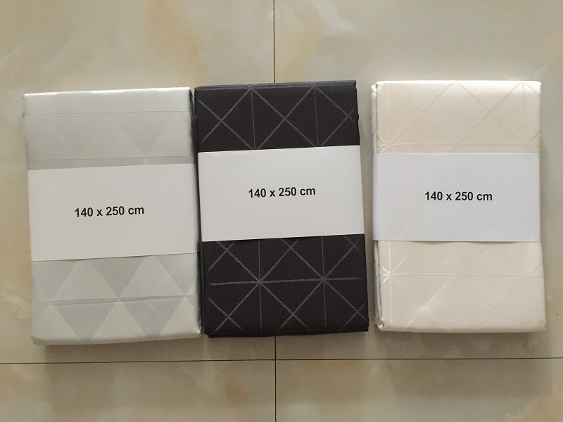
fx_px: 472
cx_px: 282
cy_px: 211
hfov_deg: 61.7
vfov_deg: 48.2
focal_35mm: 29
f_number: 2.2
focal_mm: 4.15
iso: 160
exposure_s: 1/4
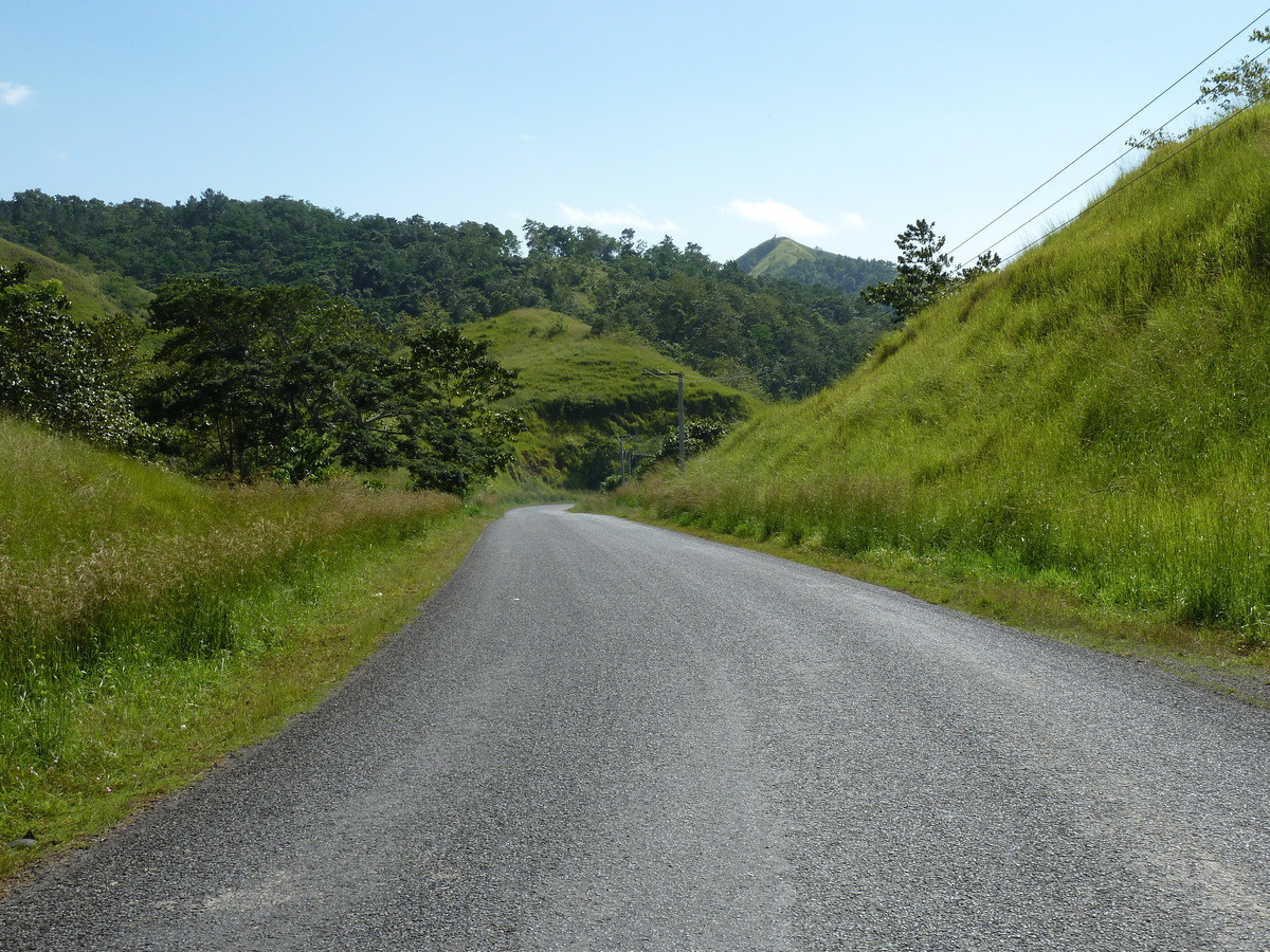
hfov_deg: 39.7
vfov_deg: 30.3
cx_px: 635
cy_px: 476
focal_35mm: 48
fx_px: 1761
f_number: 5
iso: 80
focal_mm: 7.9
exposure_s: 1/400
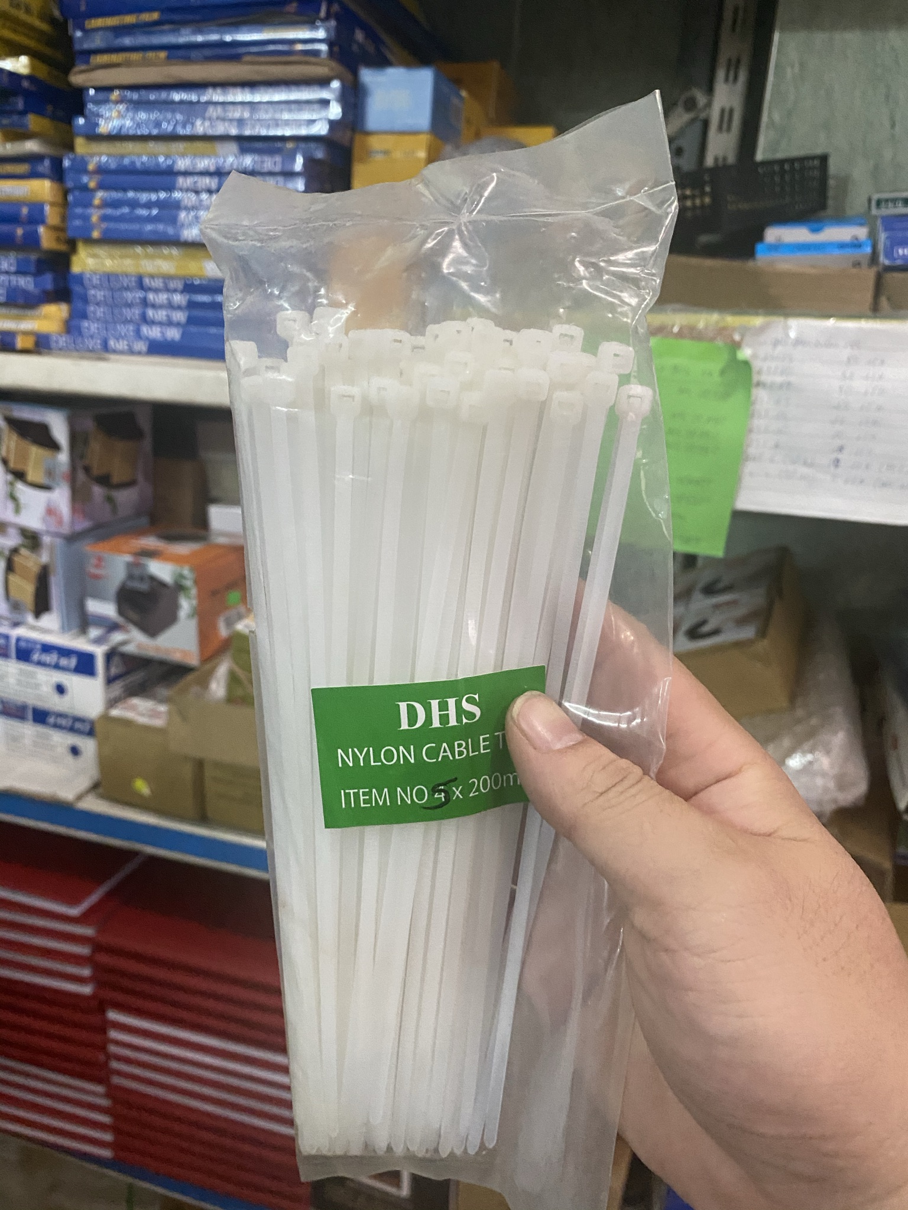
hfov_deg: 53.1
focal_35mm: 26
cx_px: 454
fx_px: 909
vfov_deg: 67.3
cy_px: 605
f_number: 1.8
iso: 500
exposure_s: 1/50
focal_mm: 4.25
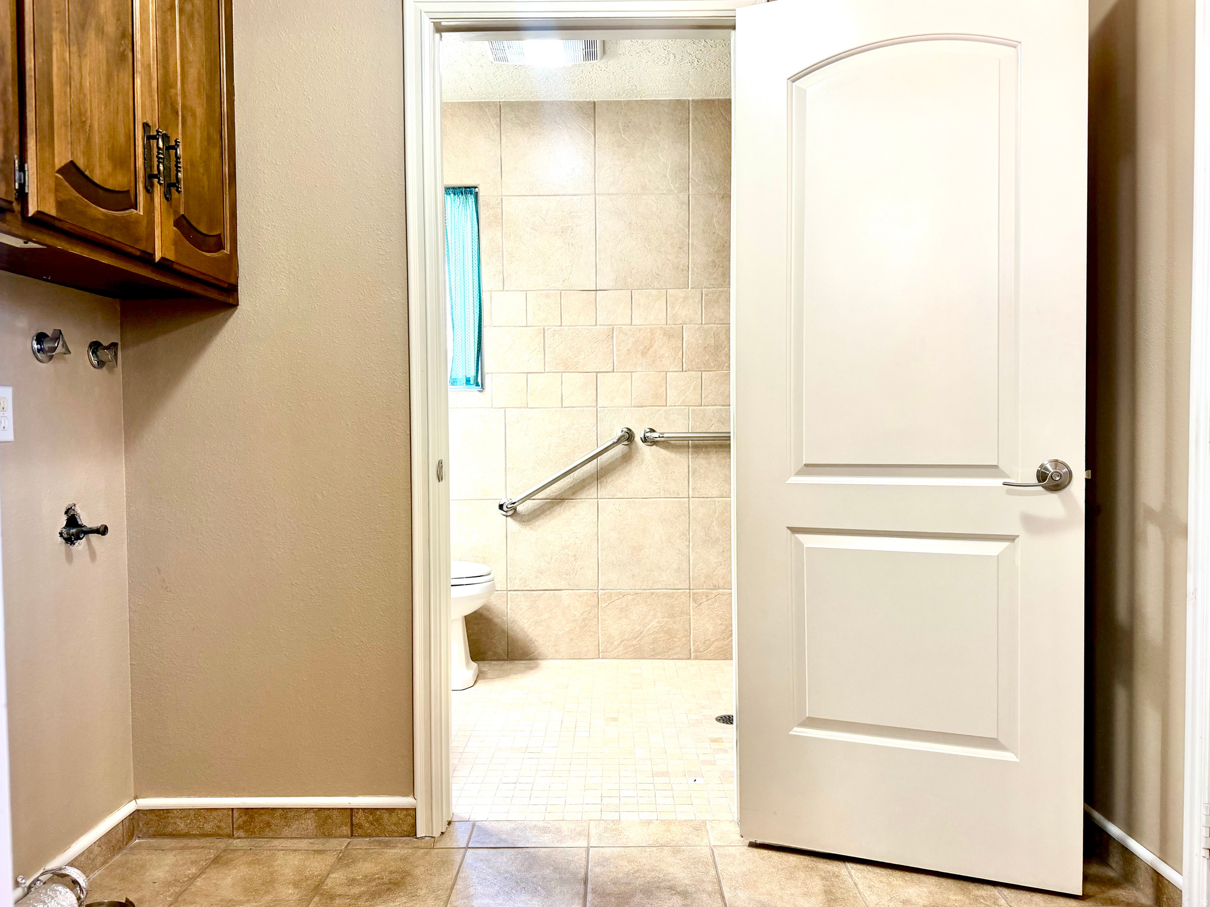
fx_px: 839
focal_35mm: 24
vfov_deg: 56.8
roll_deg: -1.6
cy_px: 454
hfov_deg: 71.6
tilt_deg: -2.1
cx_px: 605
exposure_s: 1/60
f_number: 1.78
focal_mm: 6.76
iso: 160
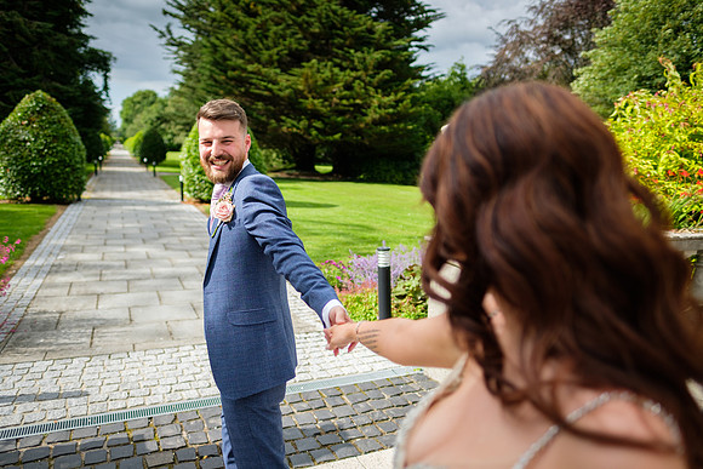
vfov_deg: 51.5
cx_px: 340
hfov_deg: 71.7
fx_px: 486
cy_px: 229
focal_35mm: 25
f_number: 1.6
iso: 200
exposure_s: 1/4000
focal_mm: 16
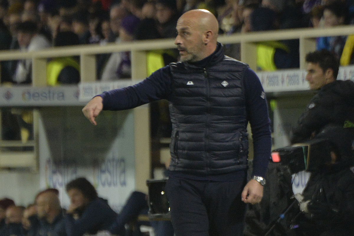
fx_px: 3933
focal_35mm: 400
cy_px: 118
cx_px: 177
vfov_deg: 3.4
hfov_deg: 5.2
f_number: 5.6
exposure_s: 1/1000
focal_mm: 400
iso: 3200
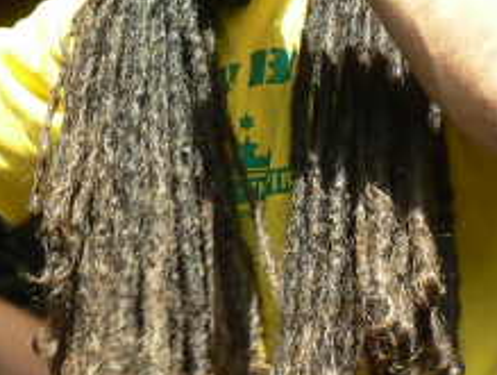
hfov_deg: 8.7
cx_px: 20
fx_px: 3265
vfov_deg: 6.6
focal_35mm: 227
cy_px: 57
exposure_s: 1/100
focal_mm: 14.3
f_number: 3.6
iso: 64
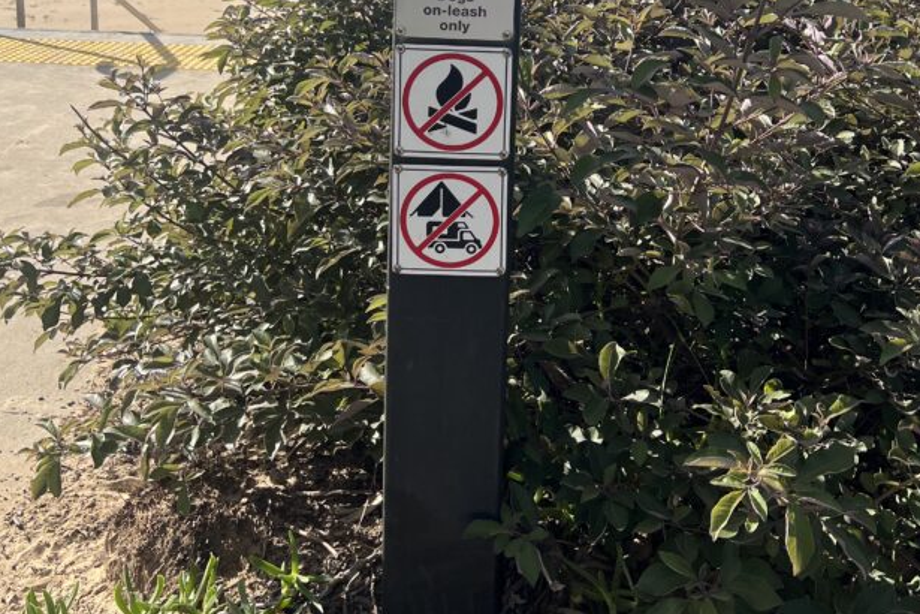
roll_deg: -1.1
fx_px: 1150
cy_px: 42
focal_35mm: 45
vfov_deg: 28.5
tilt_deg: -11.7
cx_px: 497
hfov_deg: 43.6
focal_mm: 5.7
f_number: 1.5
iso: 50
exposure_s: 1/4444
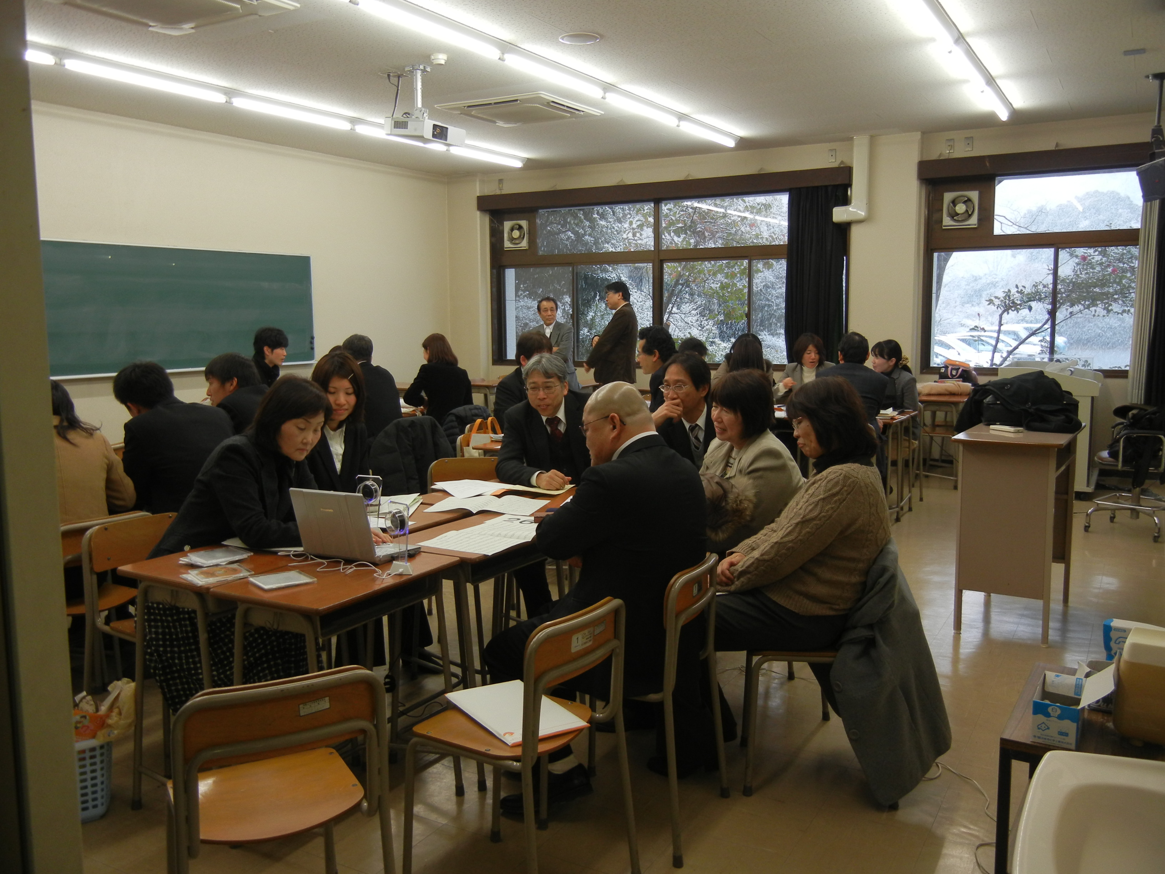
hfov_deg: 60.0
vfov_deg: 46.8
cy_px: 437
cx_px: 582
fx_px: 1010
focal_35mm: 30
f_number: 3.5
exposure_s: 1/31.6
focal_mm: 5.4
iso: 160
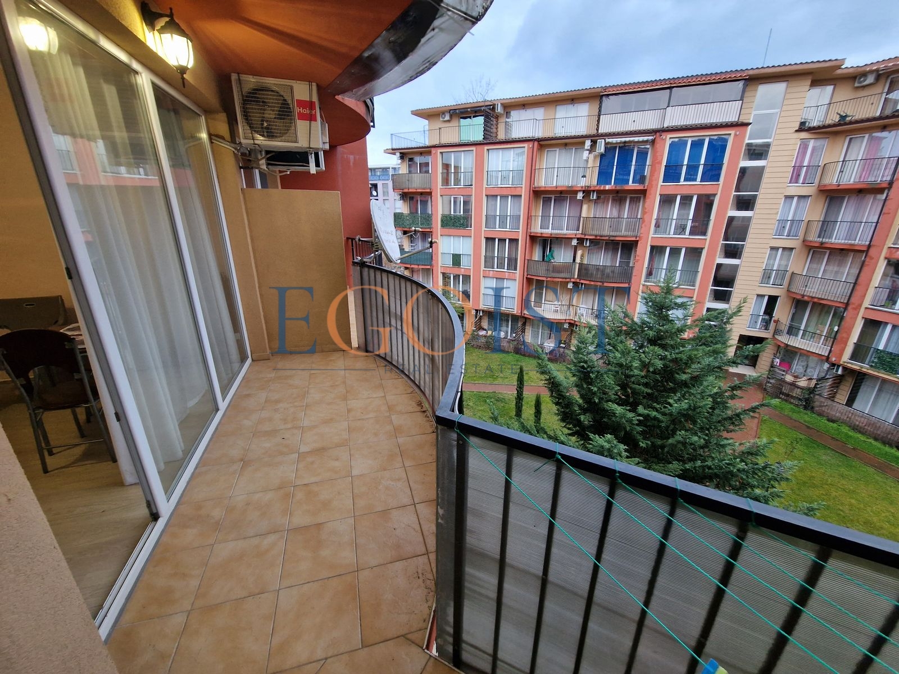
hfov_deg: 106.2
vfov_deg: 89.9
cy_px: 337
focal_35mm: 13
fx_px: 338
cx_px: 450
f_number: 2.2
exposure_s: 1/50
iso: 200
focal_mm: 2.2
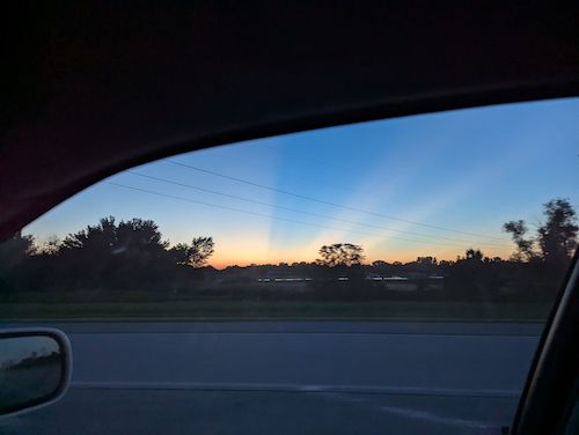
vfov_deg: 56.9
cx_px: 290
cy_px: 218
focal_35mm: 24
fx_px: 402
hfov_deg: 71.5
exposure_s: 1/144
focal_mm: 6.81
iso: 489
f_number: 1.85
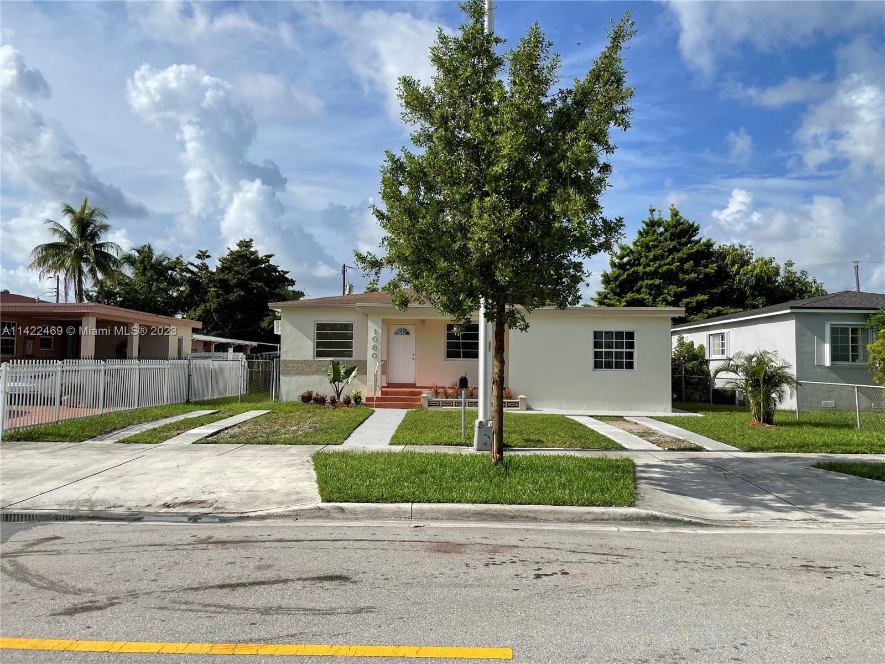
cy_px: 332
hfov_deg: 67.3
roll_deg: -0.1
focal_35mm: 26
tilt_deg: +4.1
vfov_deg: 53.1
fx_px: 665
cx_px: 442
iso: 32
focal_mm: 4.2
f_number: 1.6
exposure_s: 1/3401
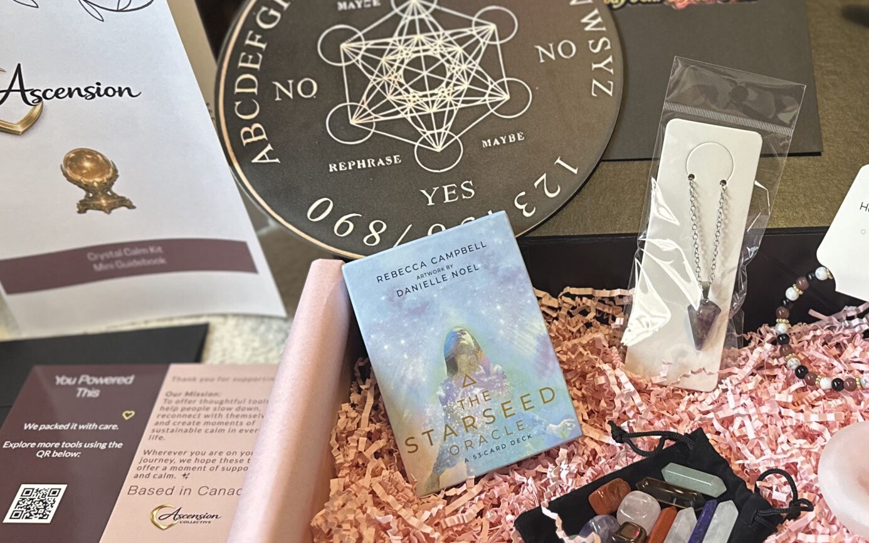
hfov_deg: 41.8
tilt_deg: -39.5
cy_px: 187
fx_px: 1113
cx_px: 613
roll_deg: +1.1
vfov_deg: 27.3
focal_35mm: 47
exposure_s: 1/60
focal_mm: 6.86
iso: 320
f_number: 1.78
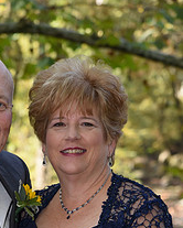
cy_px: 306
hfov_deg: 5.6
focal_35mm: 276
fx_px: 1866
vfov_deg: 6.9
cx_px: 6
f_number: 6.3
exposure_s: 1/200
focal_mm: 105
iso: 640
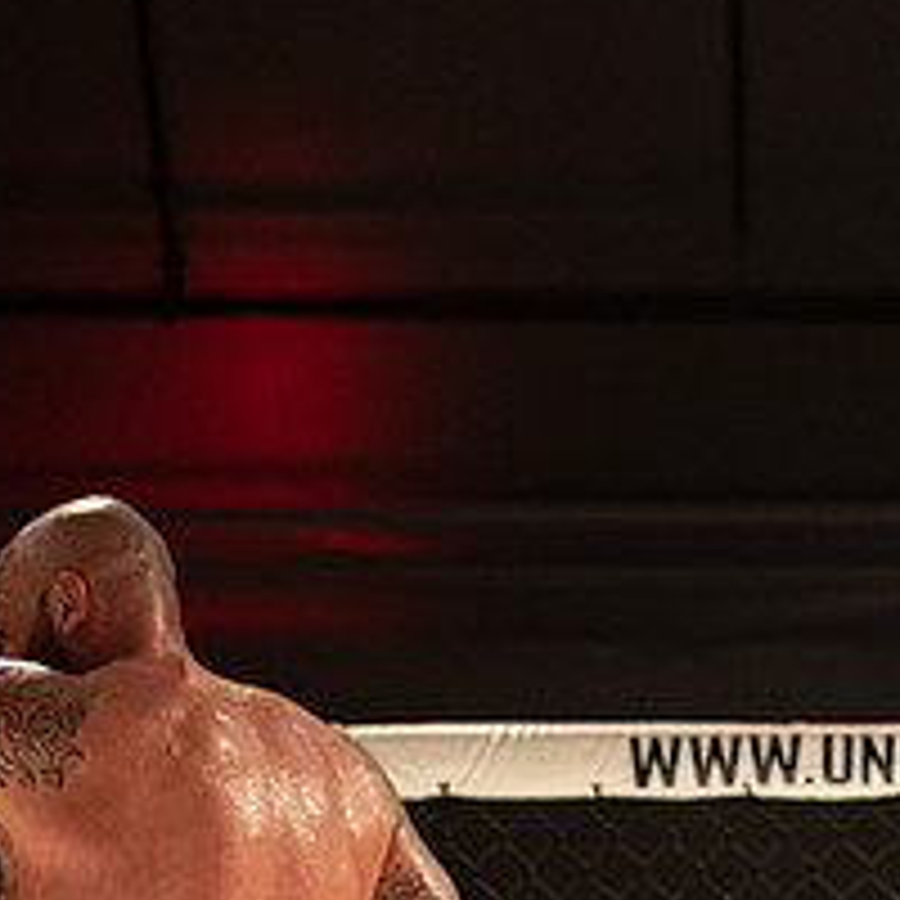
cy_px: 420
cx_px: 1170
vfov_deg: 8.7
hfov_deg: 8.6
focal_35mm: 201
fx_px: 5912
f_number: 2.8
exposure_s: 1/1000
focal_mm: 70
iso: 1250
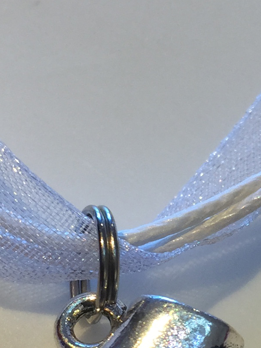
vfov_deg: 16.7
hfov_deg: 12.5
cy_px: 168
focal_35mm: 118
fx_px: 1186
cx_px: 168
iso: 32
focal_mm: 4.15
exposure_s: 1/50
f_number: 2.2
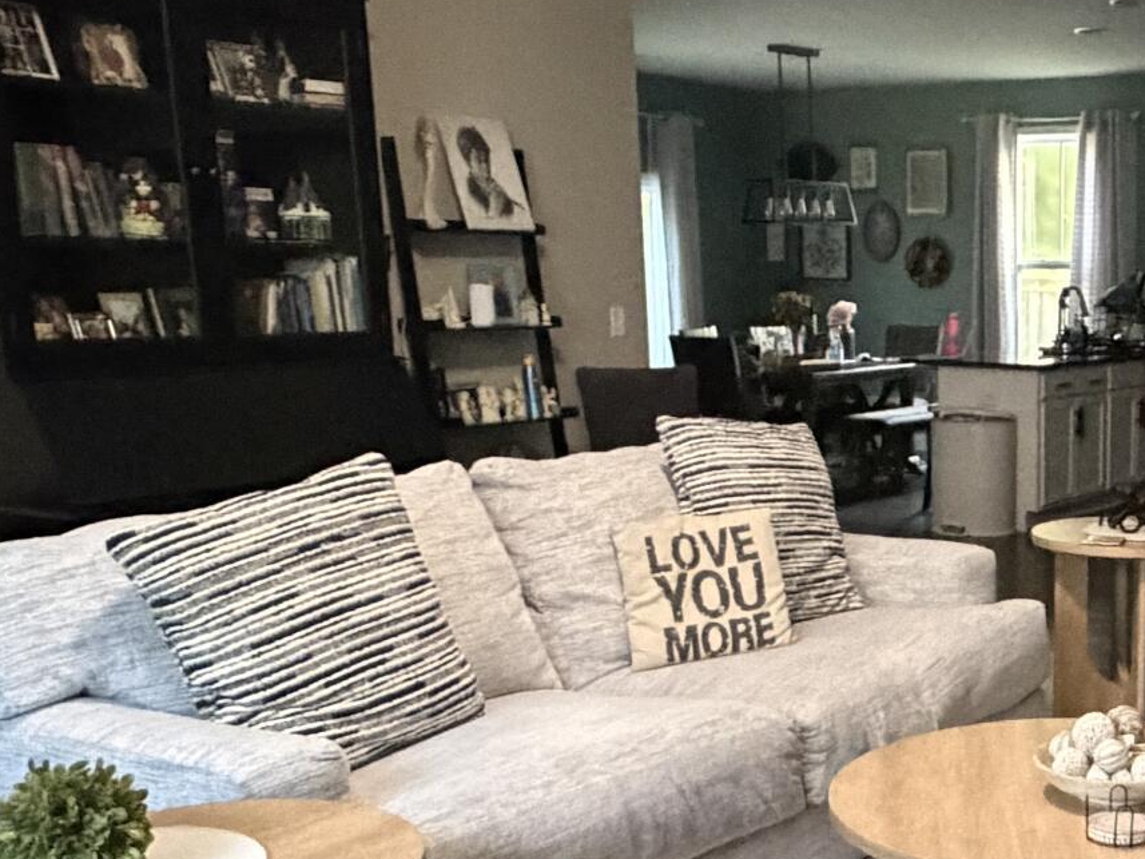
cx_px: 1102
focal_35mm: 49
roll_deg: -0.7
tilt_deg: -12.7
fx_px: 1621
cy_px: 651
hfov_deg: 35.7
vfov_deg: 29.2
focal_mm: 2.22
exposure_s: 1/40
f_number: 2.2
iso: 1250
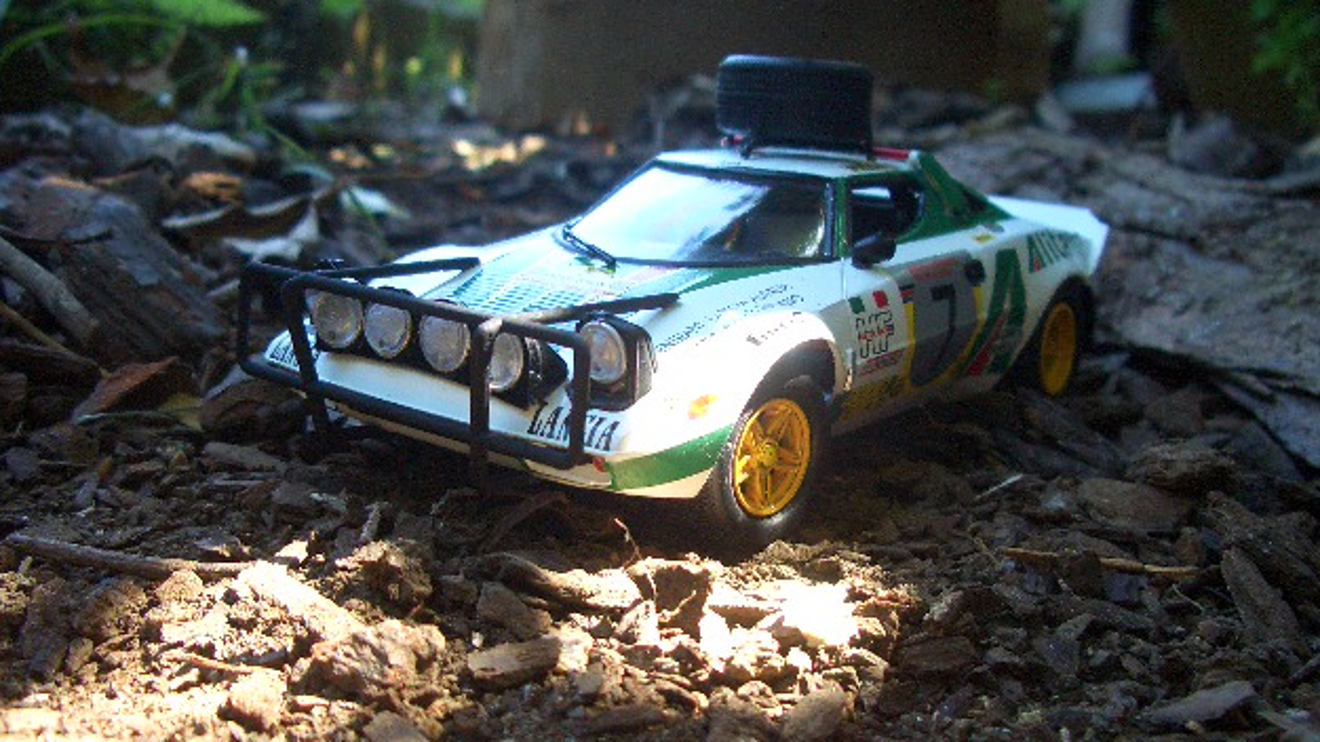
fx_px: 1365
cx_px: 649
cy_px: 426
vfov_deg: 30.4
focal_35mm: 39
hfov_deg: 51.6
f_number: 2.6
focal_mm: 5.8
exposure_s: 1/100
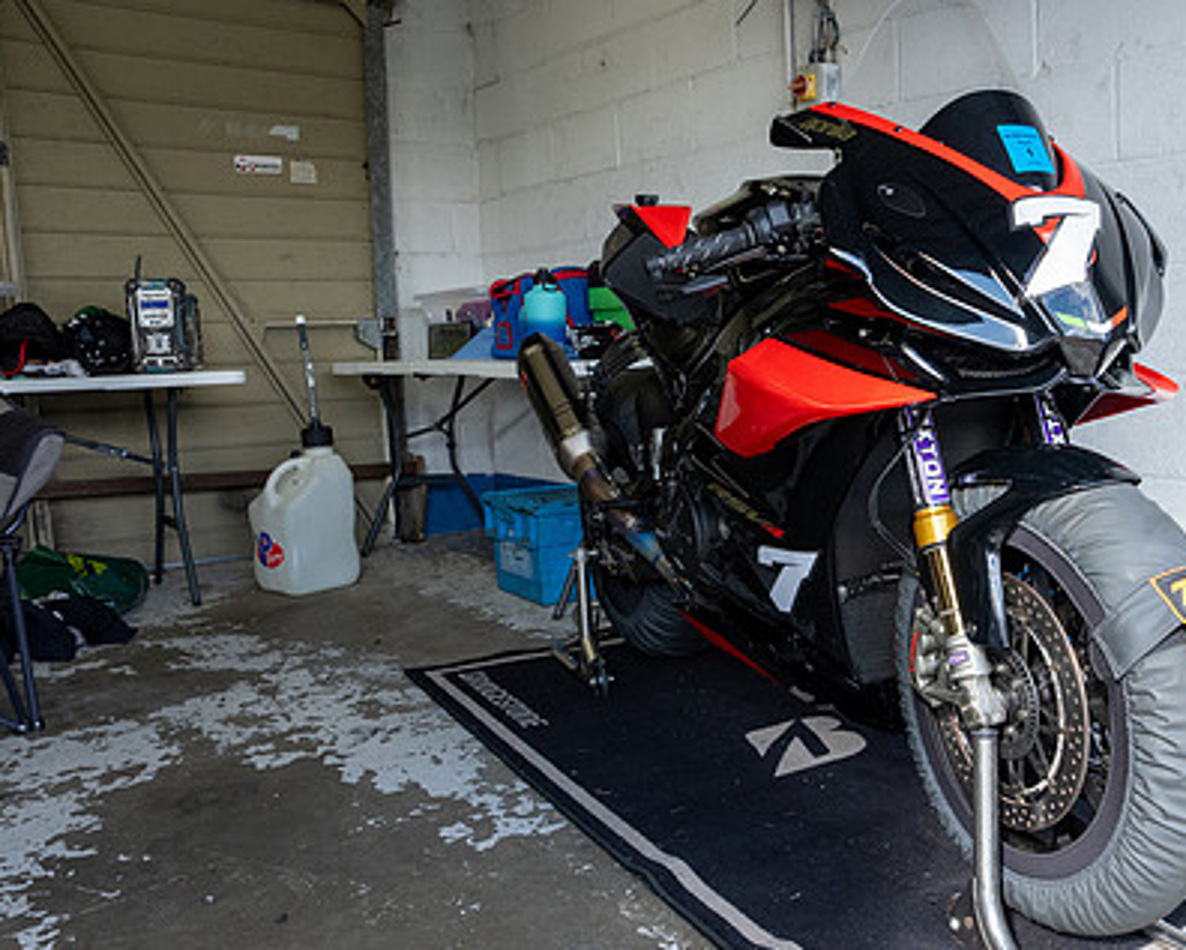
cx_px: 848
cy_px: 478
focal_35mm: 33
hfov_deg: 52.5
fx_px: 1159
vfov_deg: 44.6
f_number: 6.3
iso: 640
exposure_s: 1/250
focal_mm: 24
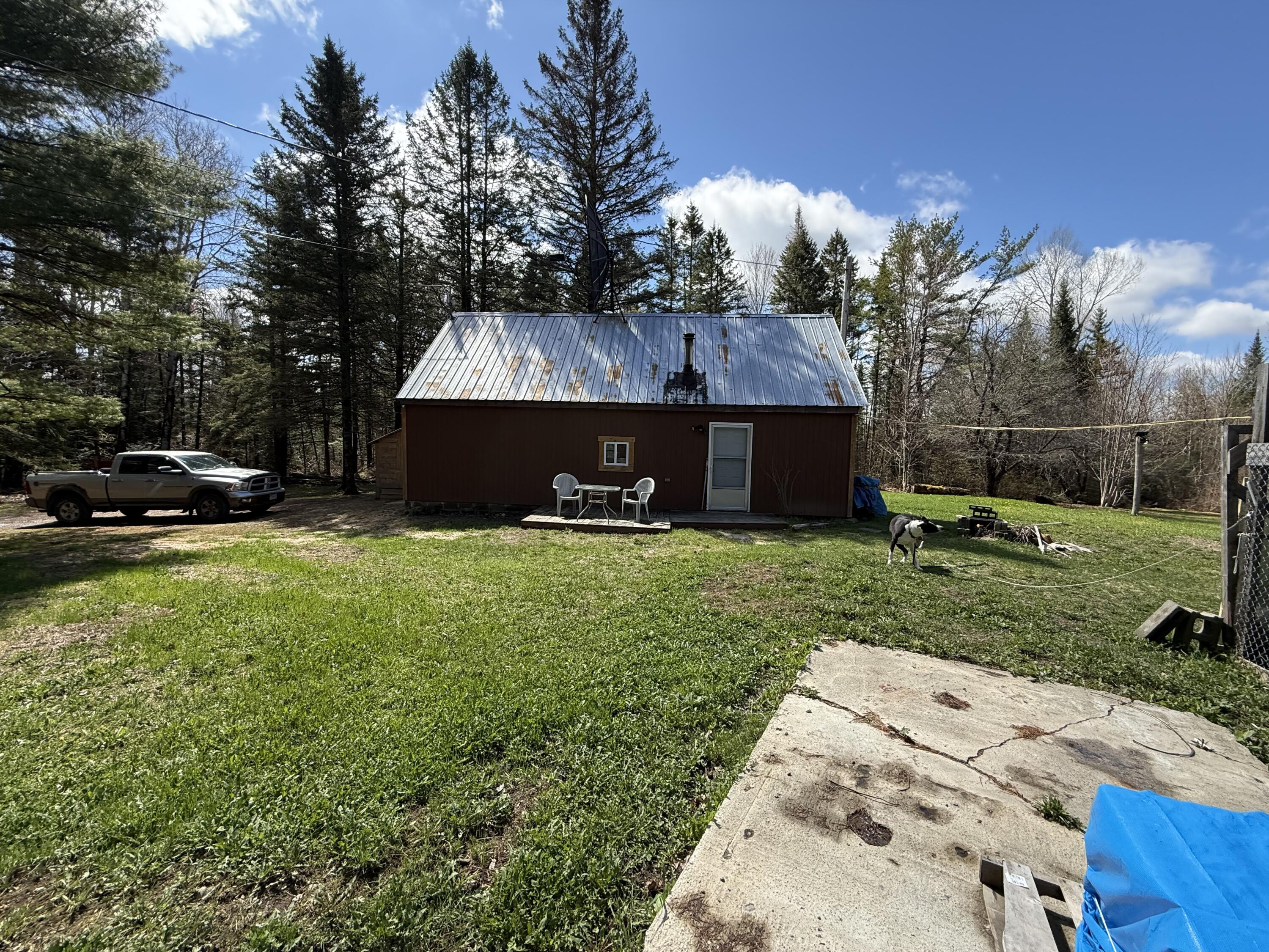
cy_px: 476
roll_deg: -1.8
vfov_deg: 85.7
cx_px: 634
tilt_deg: -4.5
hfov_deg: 102.1
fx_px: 513
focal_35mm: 14
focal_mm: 2.22
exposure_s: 1/955
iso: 64
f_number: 2.2
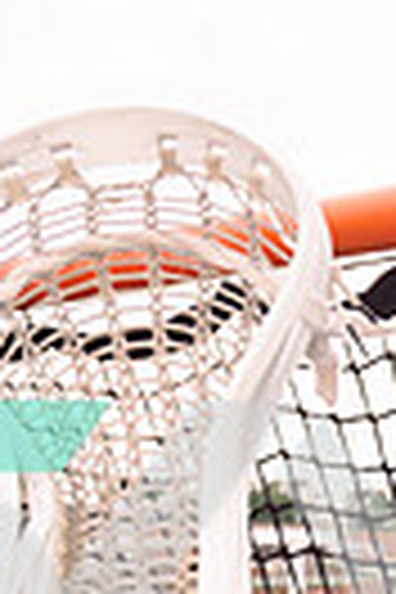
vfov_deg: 17.5
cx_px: 513
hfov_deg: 12.5
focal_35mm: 106
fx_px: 1749
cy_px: 860
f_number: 5.6
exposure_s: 1/400
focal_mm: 31
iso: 200
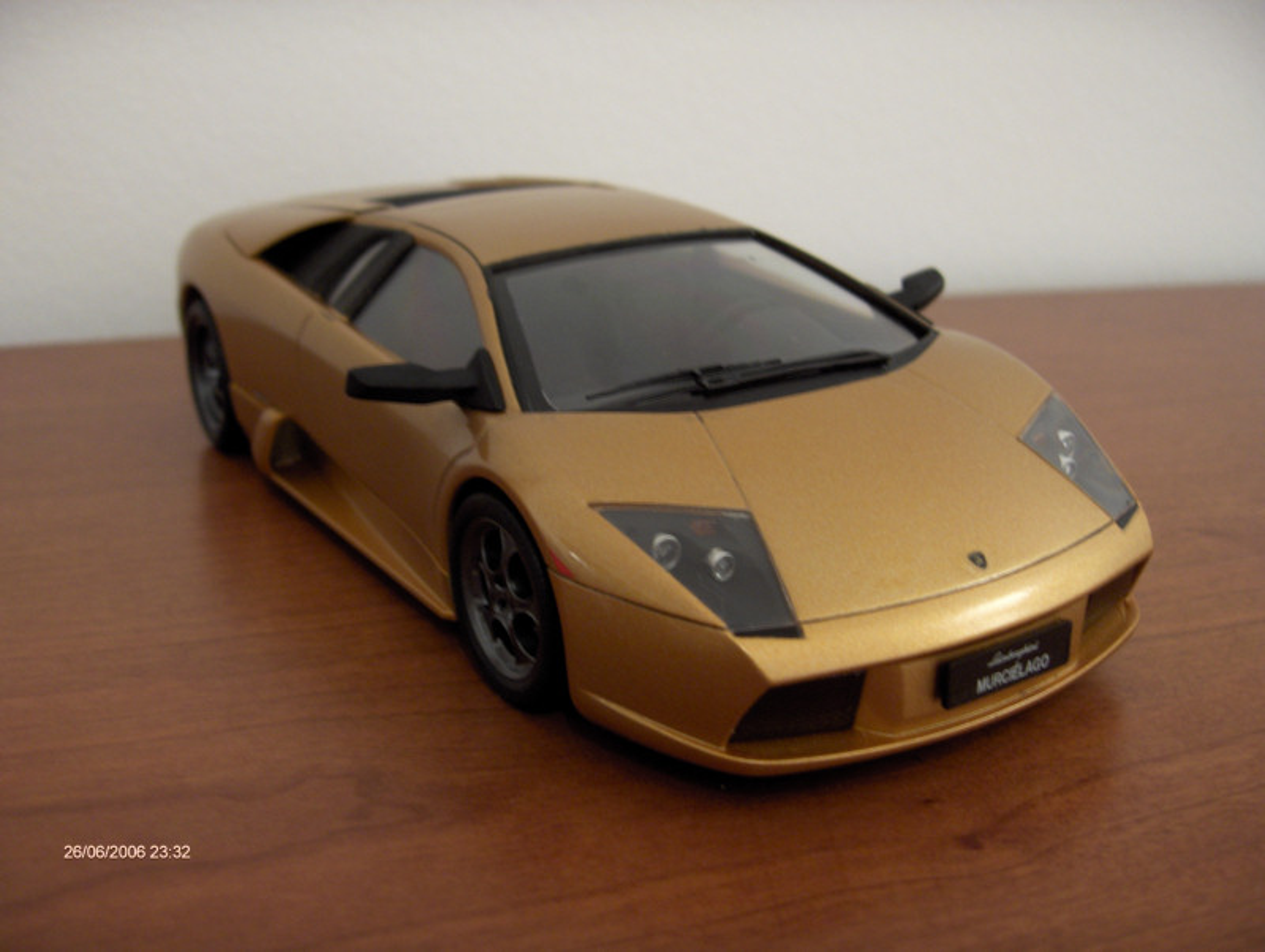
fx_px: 1427
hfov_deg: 47.8
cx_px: 632
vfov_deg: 36.9
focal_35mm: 39
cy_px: 476
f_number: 2.8
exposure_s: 1/2.13
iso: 100
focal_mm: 8
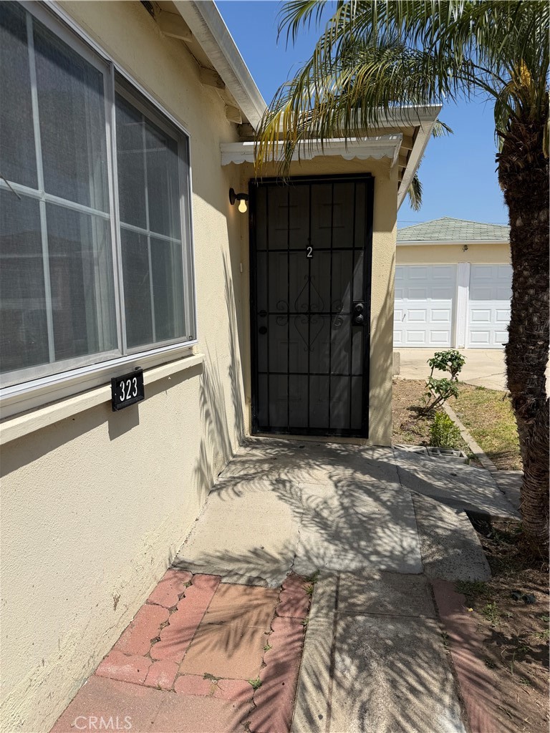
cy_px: 366
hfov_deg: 56.8
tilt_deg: -8.6
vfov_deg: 71.6
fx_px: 508
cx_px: 275
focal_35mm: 24
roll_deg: +0.1
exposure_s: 1/7353
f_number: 1.78
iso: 80
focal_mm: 6.76
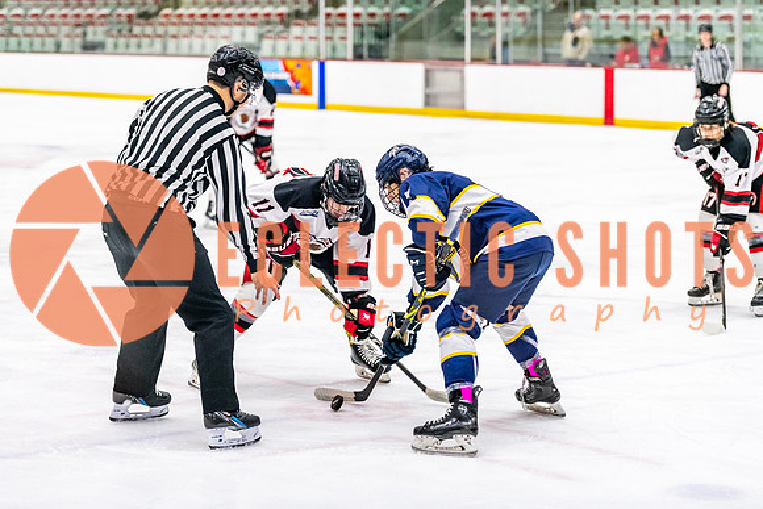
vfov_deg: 13.5
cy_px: 245
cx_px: 382
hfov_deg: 20.1
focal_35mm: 102
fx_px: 2154
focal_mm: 98
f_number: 2.8
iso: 3200
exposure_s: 1/640
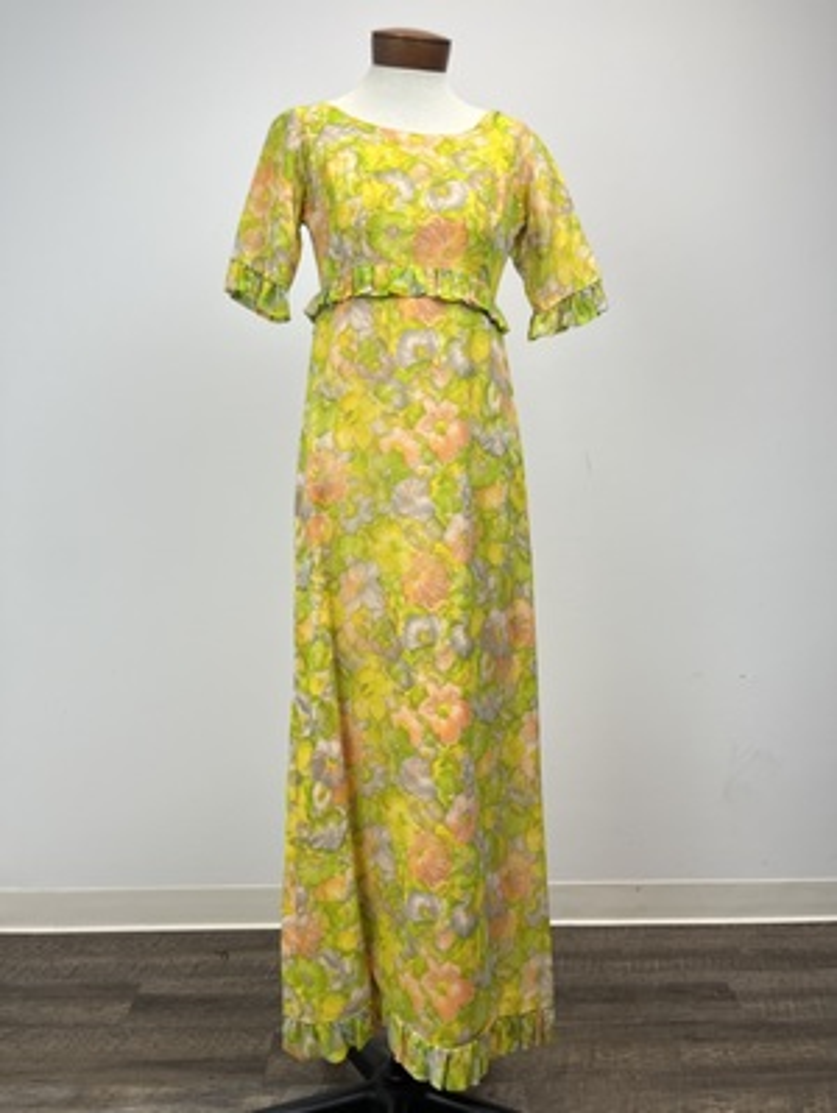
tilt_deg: -6.1
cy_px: 556
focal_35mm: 26
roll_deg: +1.3
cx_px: 418
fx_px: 837
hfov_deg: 53.1
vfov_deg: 67.3
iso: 40
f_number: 1.6
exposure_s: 1/158
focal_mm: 5.1
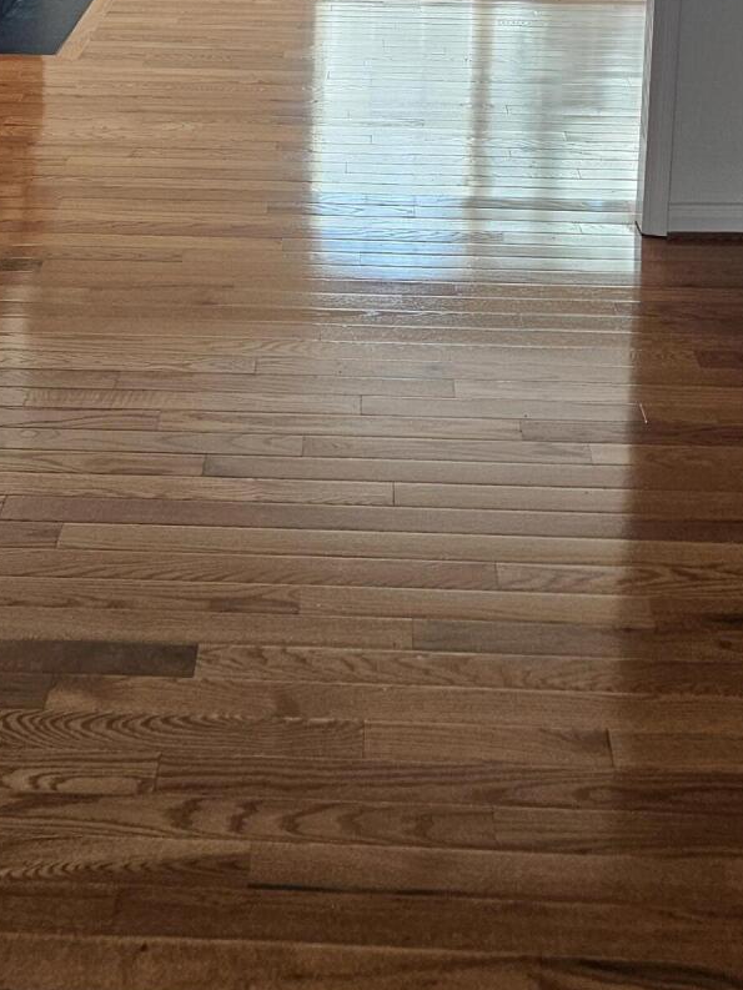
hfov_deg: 25.2
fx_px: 1659
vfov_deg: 30.7
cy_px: -9
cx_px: 320
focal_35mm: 58
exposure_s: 1/120
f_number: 1.8
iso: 125
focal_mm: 5.4
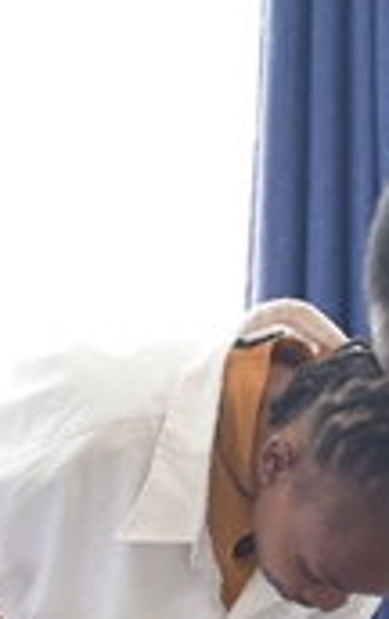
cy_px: 574
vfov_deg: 16.4
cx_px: 295
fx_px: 2113
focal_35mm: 125
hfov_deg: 10.5
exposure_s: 1/25
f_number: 5
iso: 400
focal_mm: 22
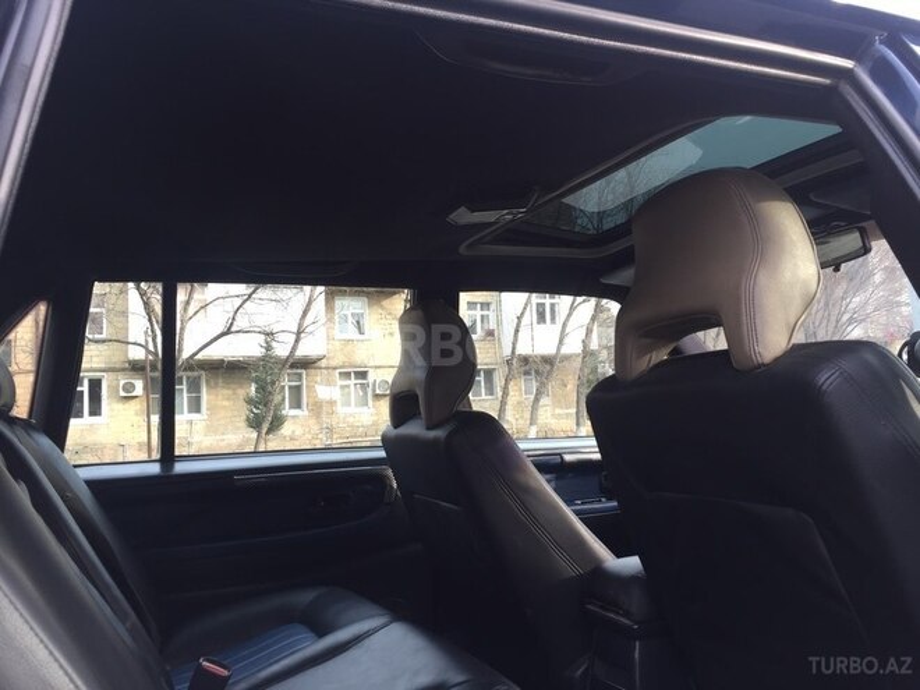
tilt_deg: +6.9
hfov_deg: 61.7
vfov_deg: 48.2
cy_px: 345
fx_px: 771
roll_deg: +3.3
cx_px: 460
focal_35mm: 29
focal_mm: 4.15
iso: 32
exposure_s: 1/110
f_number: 2.2
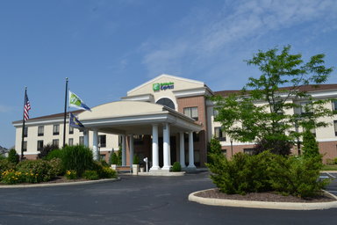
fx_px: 281
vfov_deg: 43.6
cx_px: 168
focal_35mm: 30
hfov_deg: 61.9
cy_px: 112
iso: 1600
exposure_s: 1/1250
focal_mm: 20
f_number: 18
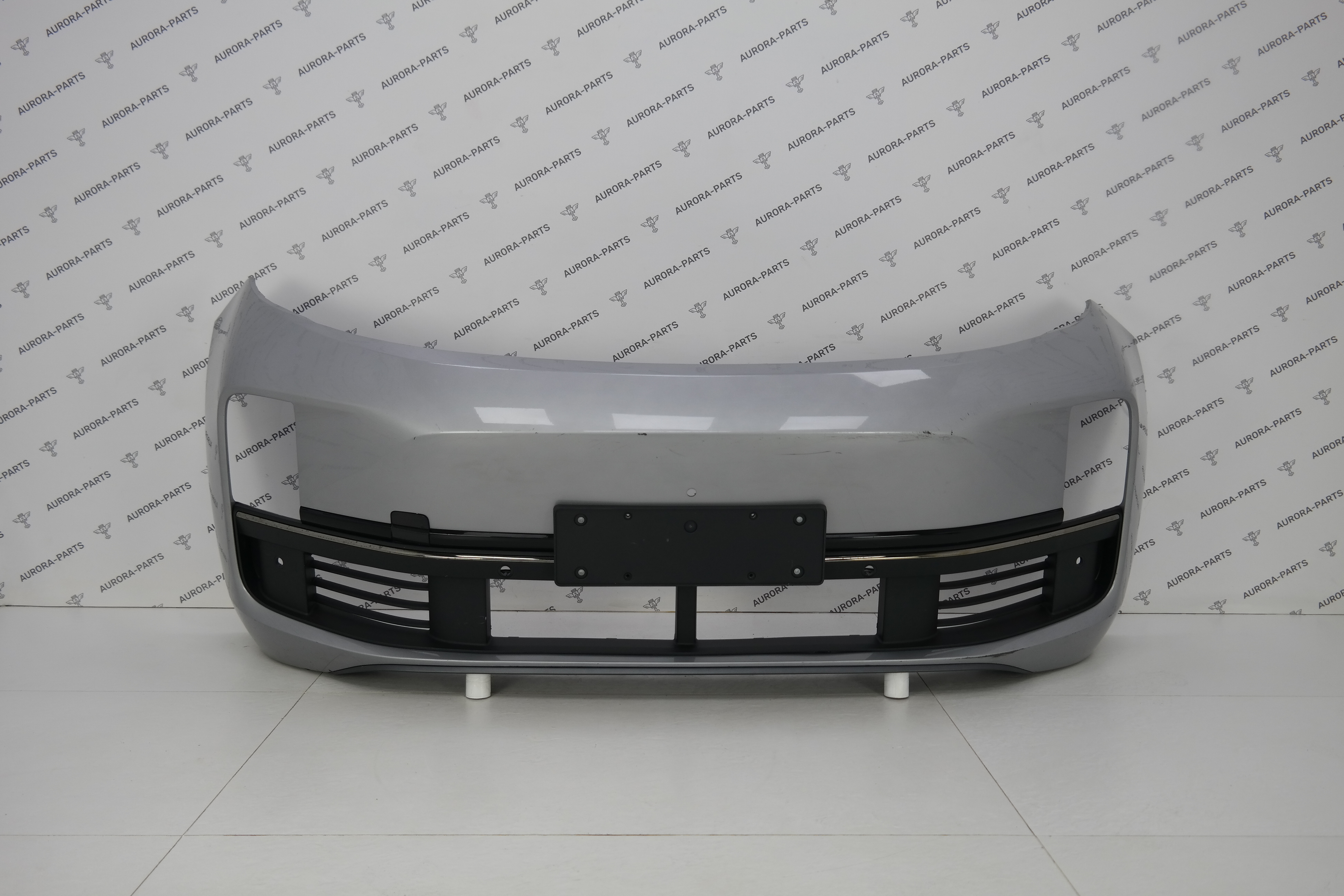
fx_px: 1120
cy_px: 448
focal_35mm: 30
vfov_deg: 43.6
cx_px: 672
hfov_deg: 61.9
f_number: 3.5
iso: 160
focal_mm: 20
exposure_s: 1/80
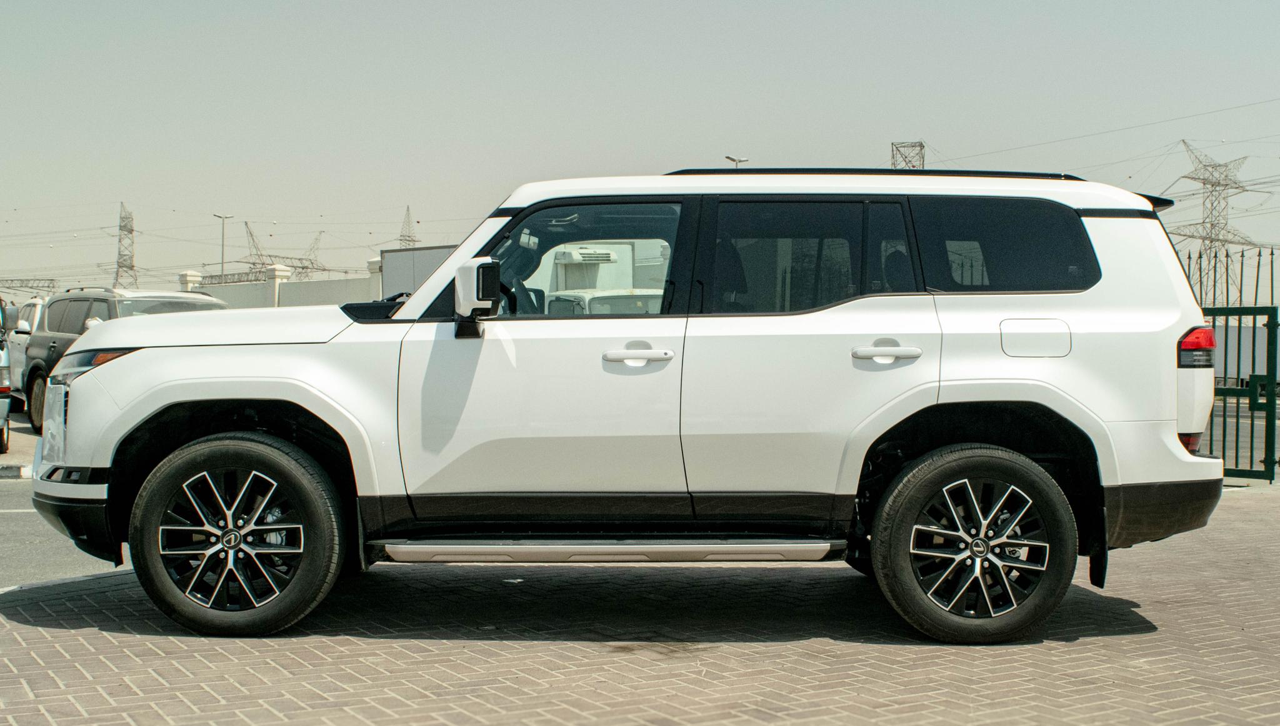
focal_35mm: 40
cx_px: 731
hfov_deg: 50.7
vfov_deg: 30.2
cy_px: 387
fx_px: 1345
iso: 400
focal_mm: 18
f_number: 11
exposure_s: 1/400
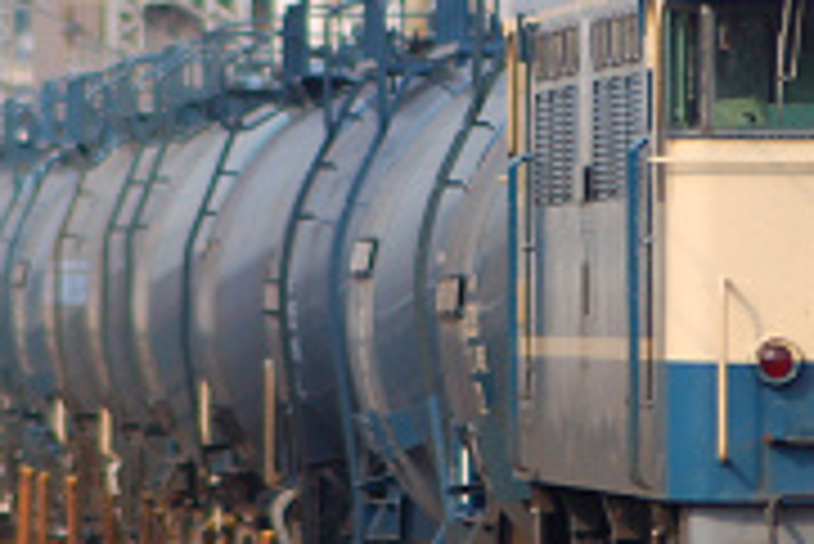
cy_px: 164
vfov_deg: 1.2
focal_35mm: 1190
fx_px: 26928
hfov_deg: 1.7
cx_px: 621
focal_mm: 300
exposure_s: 1/1000
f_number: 5.6
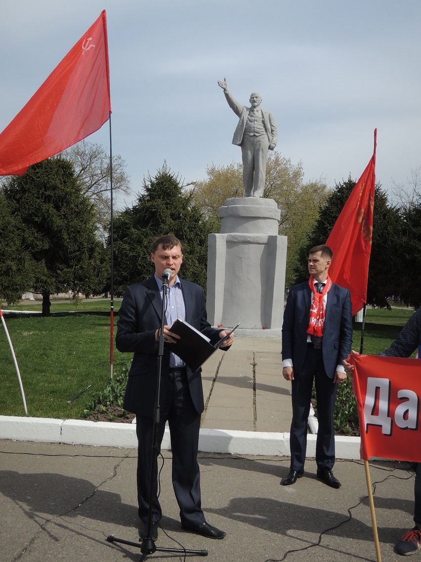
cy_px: 281
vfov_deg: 52.6
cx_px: 210
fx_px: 568
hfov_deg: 40.7
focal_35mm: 35
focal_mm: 6.3
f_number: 3.2
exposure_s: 1/1600
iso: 100
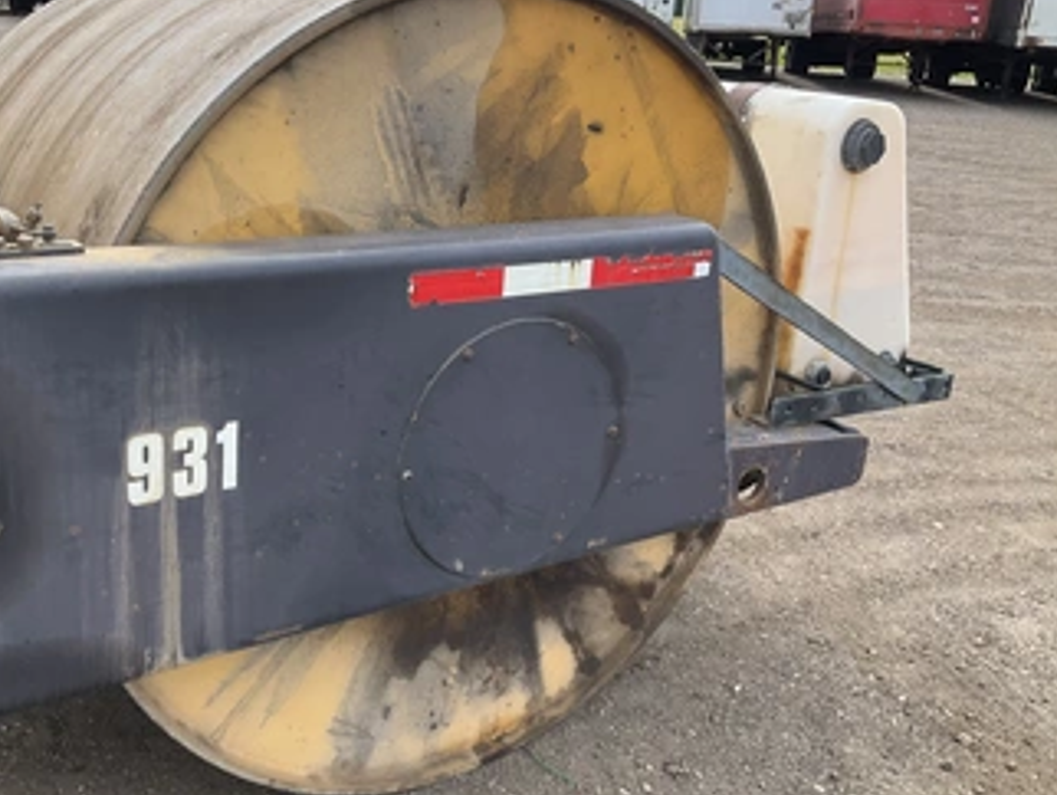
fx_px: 1100
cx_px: 437
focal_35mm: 36
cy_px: 361
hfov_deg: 51.1
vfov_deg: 39.7
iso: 25
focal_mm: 3
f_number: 1.8
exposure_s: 1/397
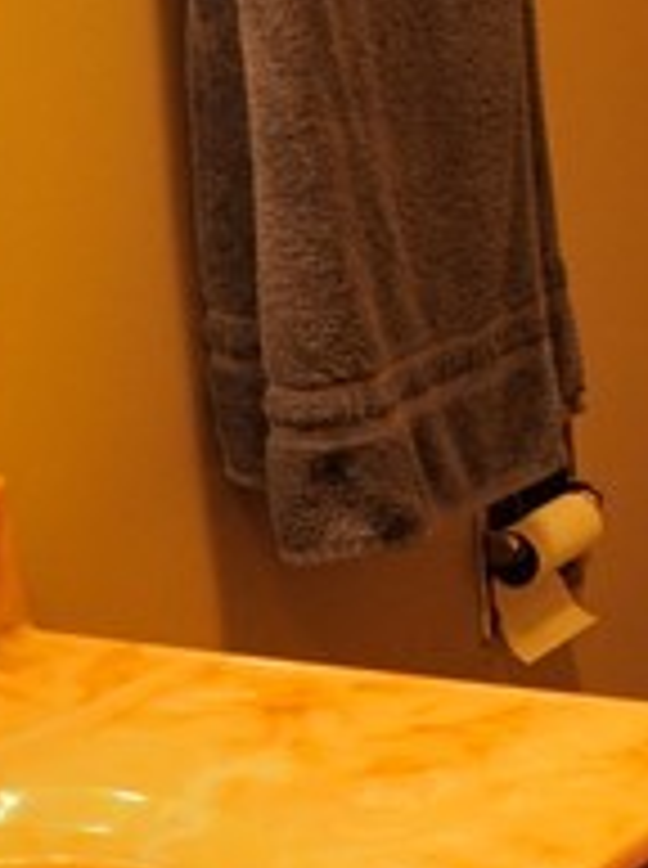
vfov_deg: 11.6
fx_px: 4275
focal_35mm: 171
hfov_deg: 8.6
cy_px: 281
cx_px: 765
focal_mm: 21
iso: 400
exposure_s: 1/15
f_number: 3.8
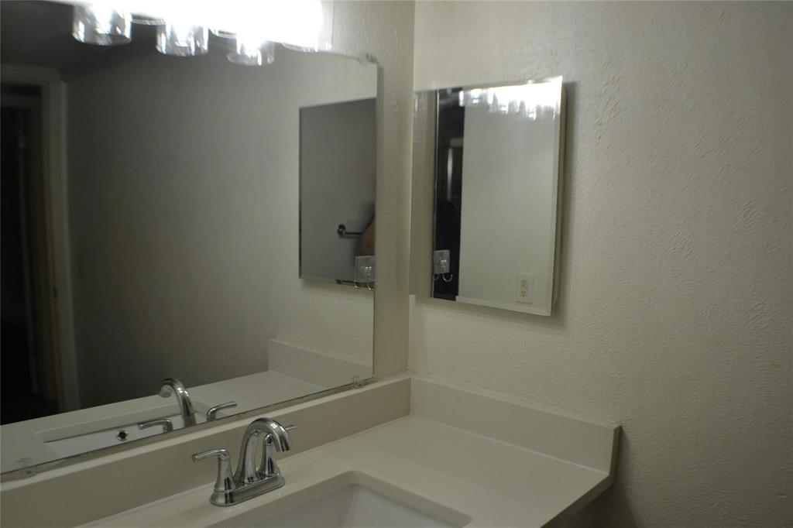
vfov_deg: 36.8
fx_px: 793
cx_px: 396
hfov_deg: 53.1
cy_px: 264
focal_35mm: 36
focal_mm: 24
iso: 400
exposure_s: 1/80
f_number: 4.5
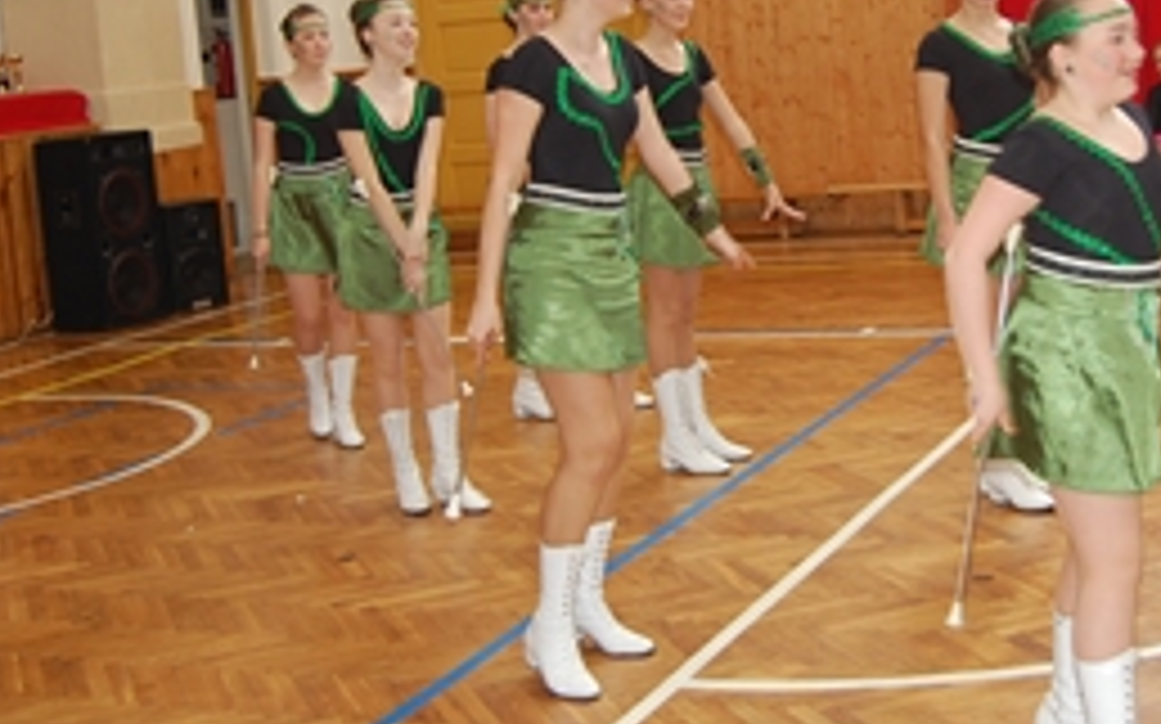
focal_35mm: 65
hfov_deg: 31.4
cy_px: 130
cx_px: 747
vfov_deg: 19.7
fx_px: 2056
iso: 400
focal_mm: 22
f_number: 3.8
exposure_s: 1/60
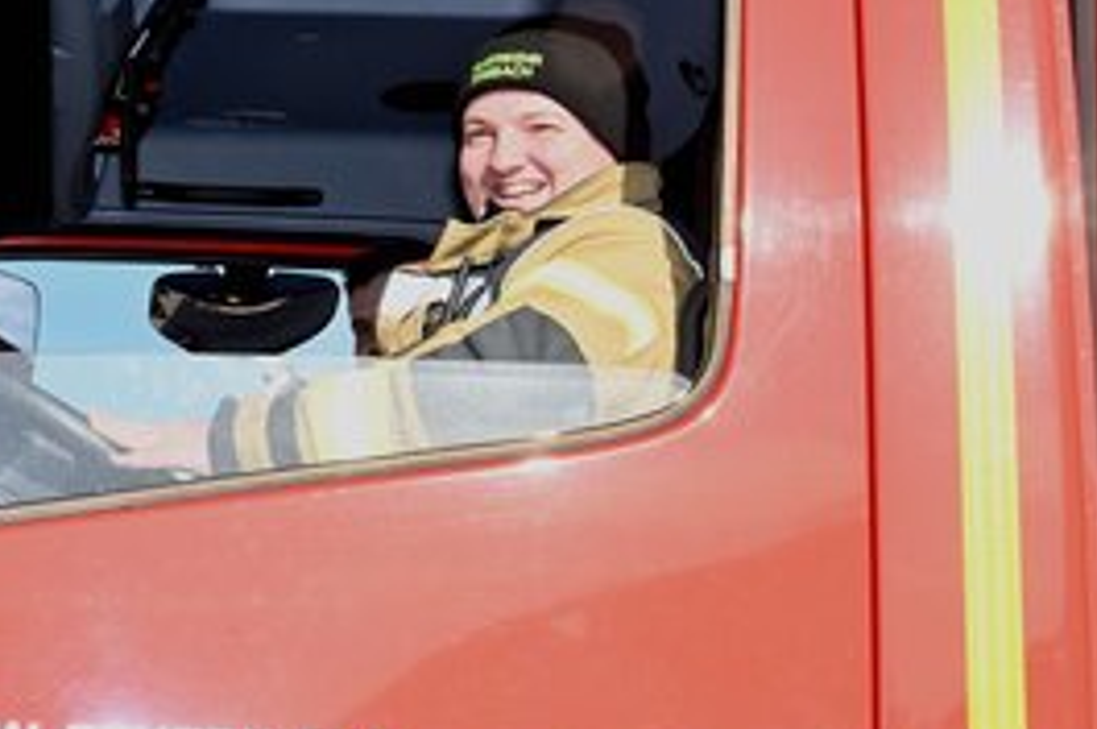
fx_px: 2435
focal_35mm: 80
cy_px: 282
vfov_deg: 17.0
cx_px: 451
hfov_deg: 25.4
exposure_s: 1/200
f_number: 22
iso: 1000
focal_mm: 53
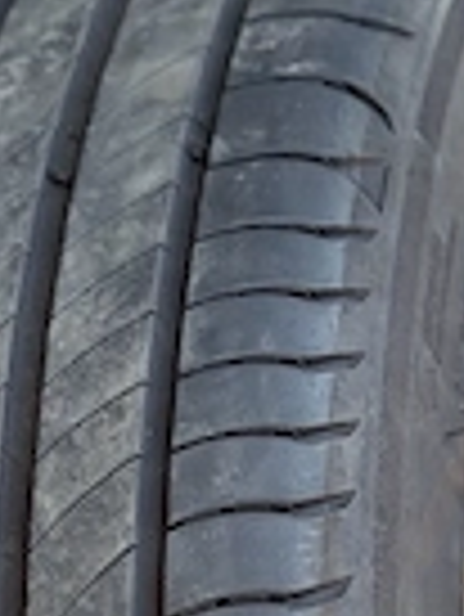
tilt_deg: -42.2
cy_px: 782
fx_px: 2498
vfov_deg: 13.6
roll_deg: -28.1
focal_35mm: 140
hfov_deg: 10.6
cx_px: 198
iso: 80
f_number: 1.78
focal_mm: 6.76
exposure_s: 1/382
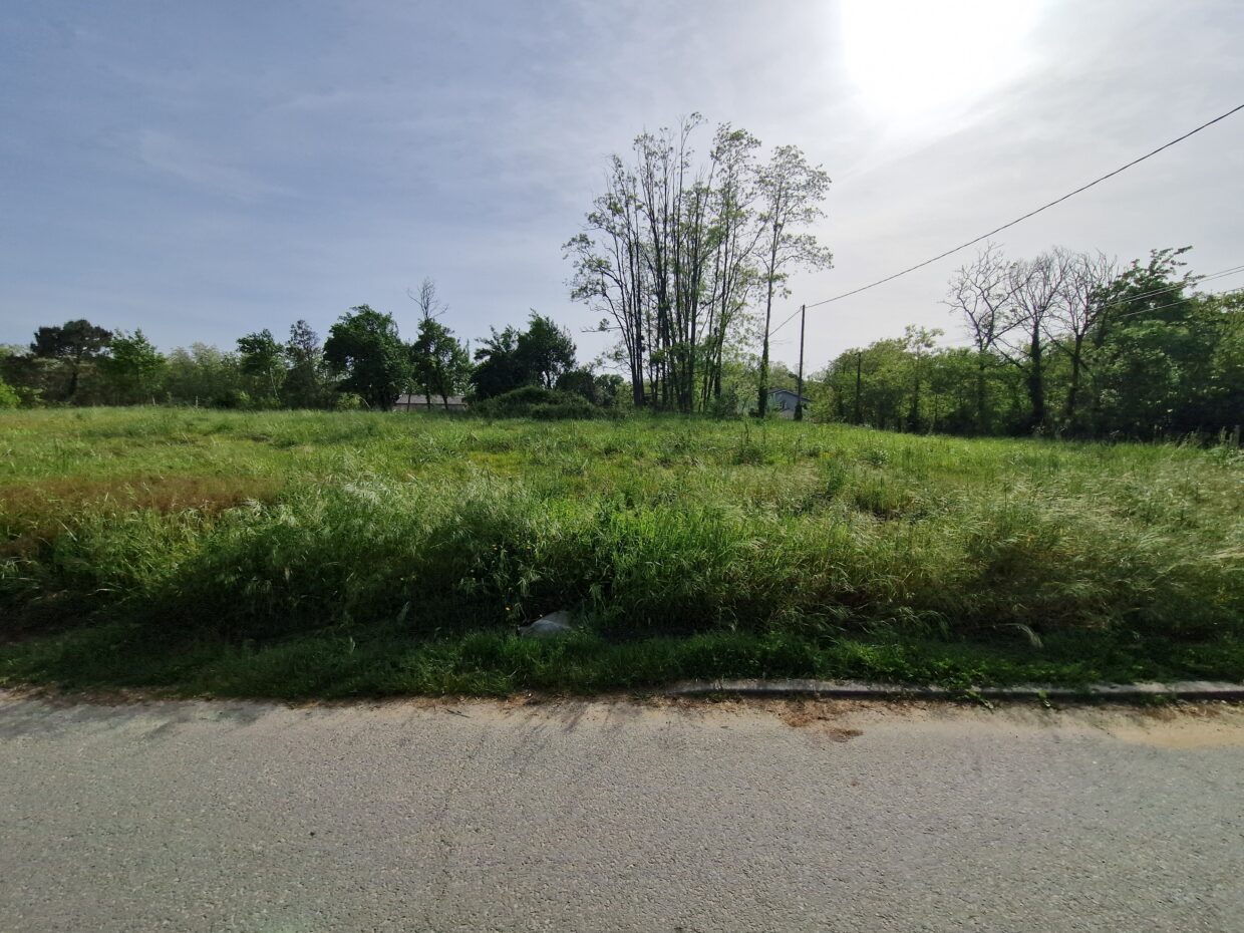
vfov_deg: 89.9
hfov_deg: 106.2
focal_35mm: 13
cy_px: 466
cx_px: 622
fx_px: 467
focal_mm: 2.2
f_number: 2.2
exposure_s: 1/6432
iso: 50
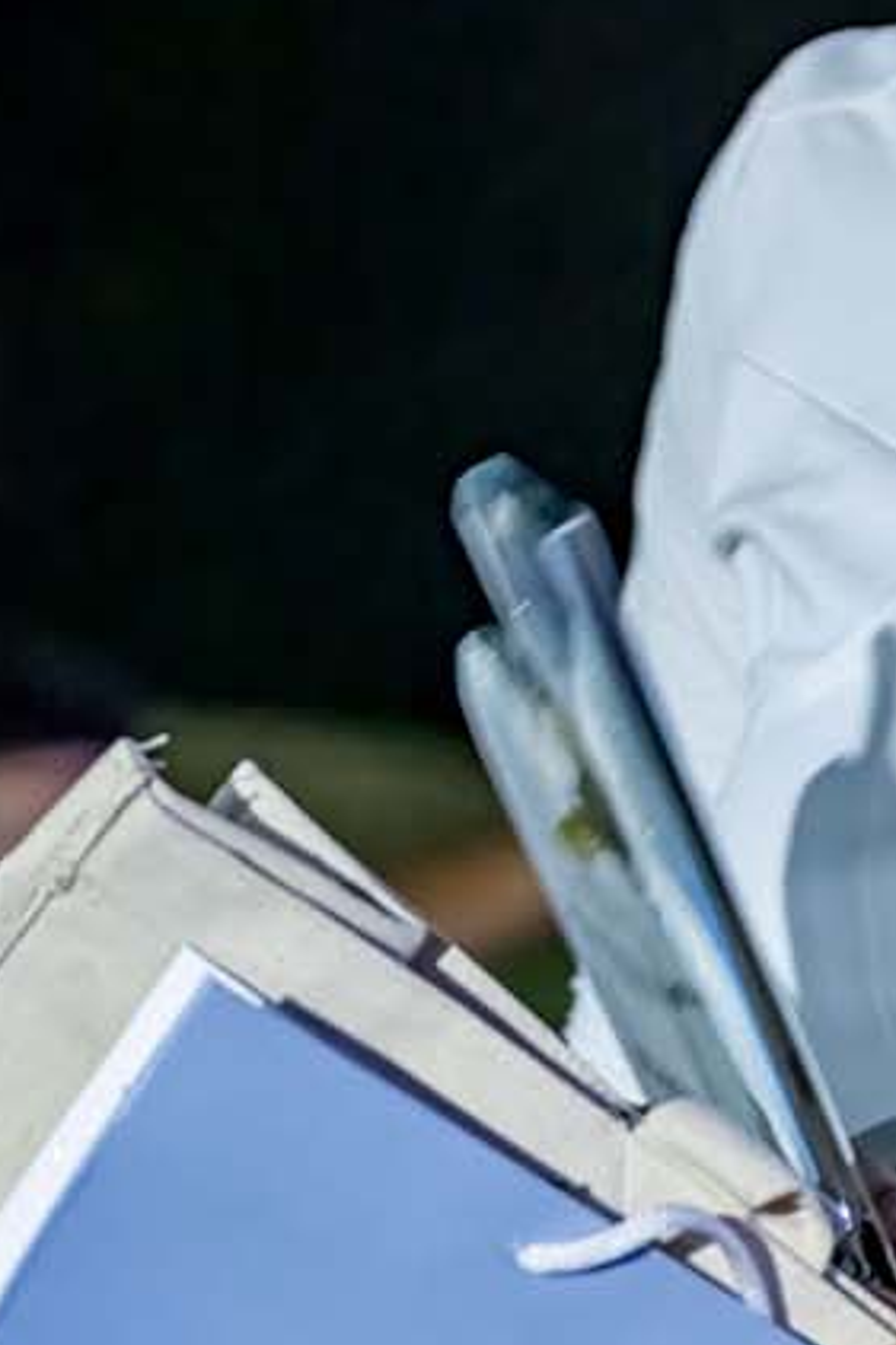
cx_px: 1304
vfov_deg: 8.6
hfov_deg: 5.7
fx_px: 8929
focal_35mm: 239
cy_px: 376
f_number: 3.5
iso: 8000
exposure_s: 1/200
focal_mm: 70
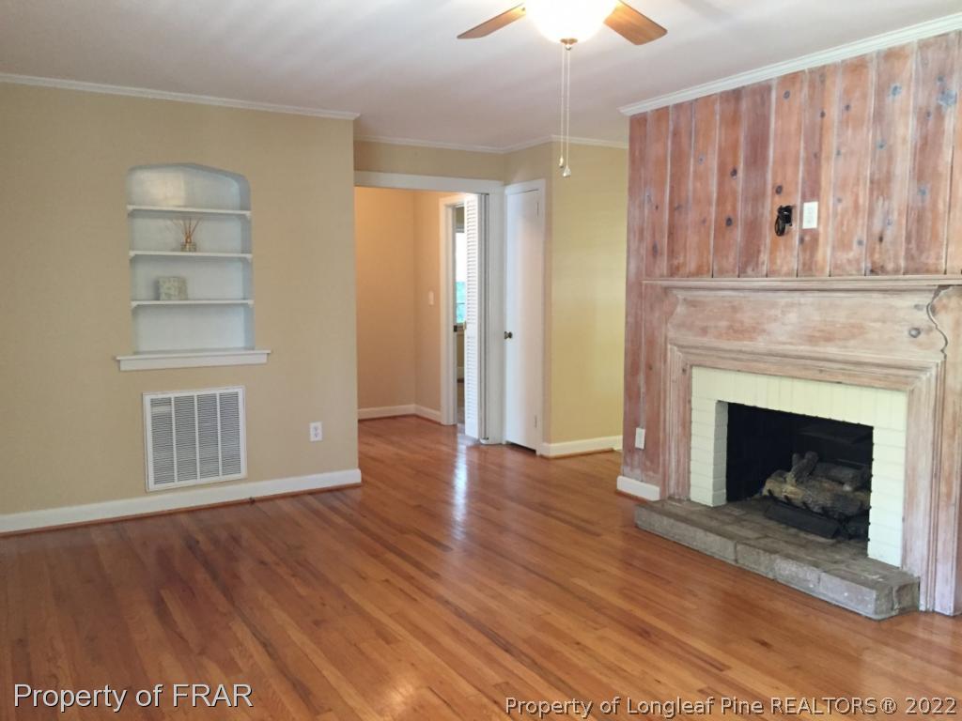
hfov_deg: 61.7
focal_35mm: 29
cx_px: 481
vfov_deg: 48.2
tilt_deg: -4.9
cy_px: 360
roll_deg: -0.8
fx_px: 806
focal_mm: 4.15
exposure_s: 1/30
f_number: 2.2
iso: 160
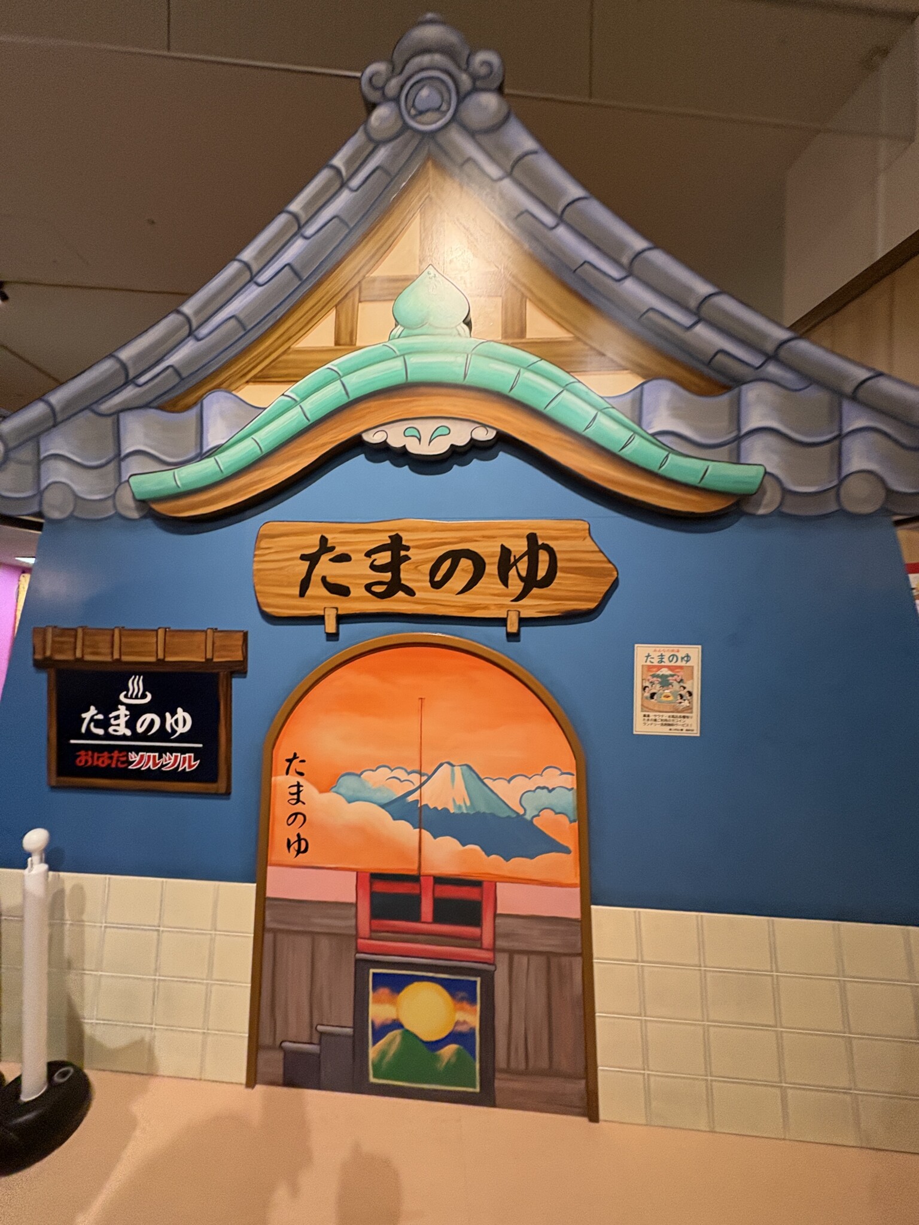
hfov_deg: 85.7
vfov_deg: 102.1
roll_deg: -3.7
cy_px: 612
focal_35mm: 14
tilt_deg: +1.8
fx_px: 496
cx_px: 460
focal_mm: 2.22
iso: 320
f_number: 2.2
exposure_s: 1/60
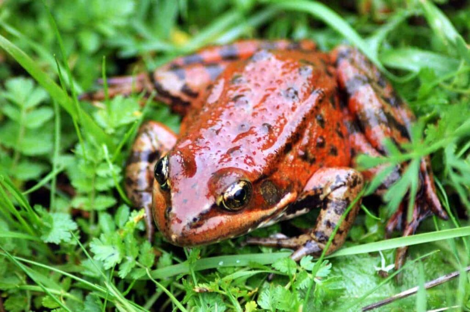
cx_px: 235
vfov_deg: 3.1
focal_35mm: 450
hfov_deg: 4.6
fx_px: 5870
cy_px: 156
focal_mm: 300
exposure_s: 1/320
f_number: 5.6
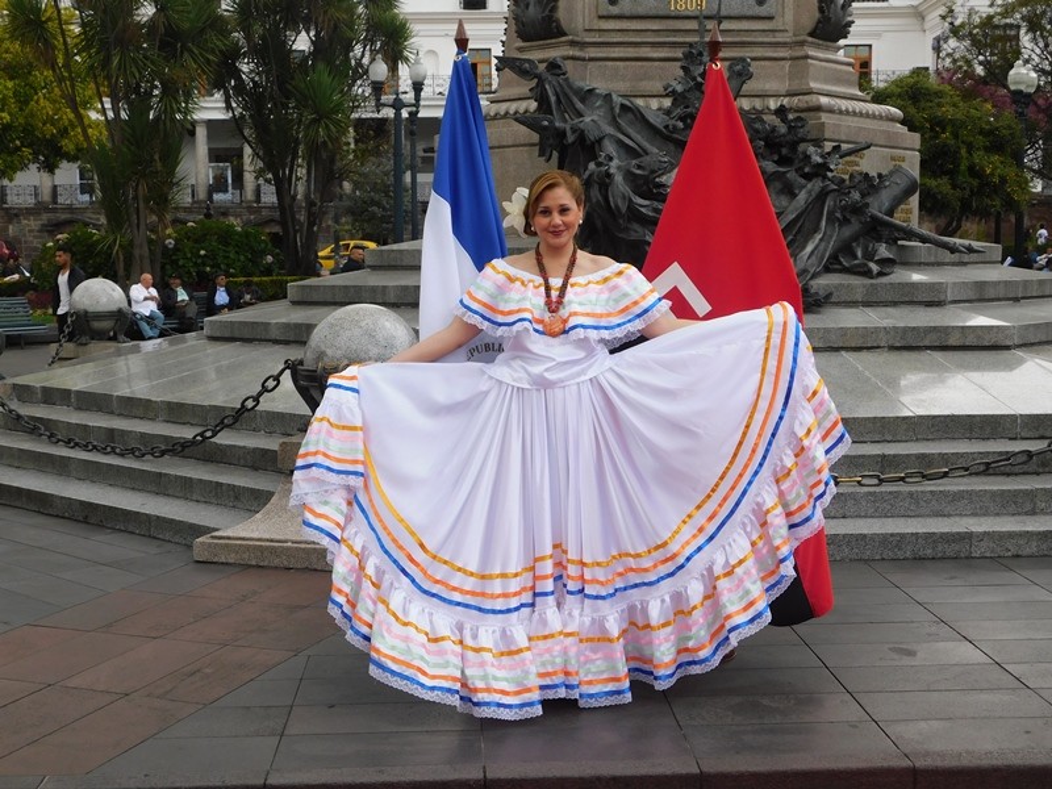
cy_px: 394
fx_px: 1368
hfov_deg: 42.1
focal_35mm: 45
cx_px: 526
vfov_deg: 32.2
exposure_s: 1/400
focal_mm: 8
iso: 125
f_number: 3.7
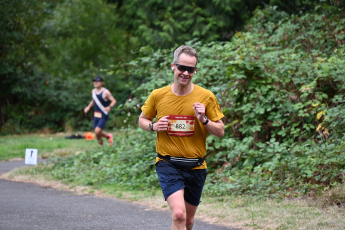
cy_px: 115
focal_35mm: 200
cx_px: 172
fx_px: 1917
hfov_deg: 10.3
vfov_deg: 6.9
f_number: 6.3
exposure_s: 1/250
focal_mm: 200
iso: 800
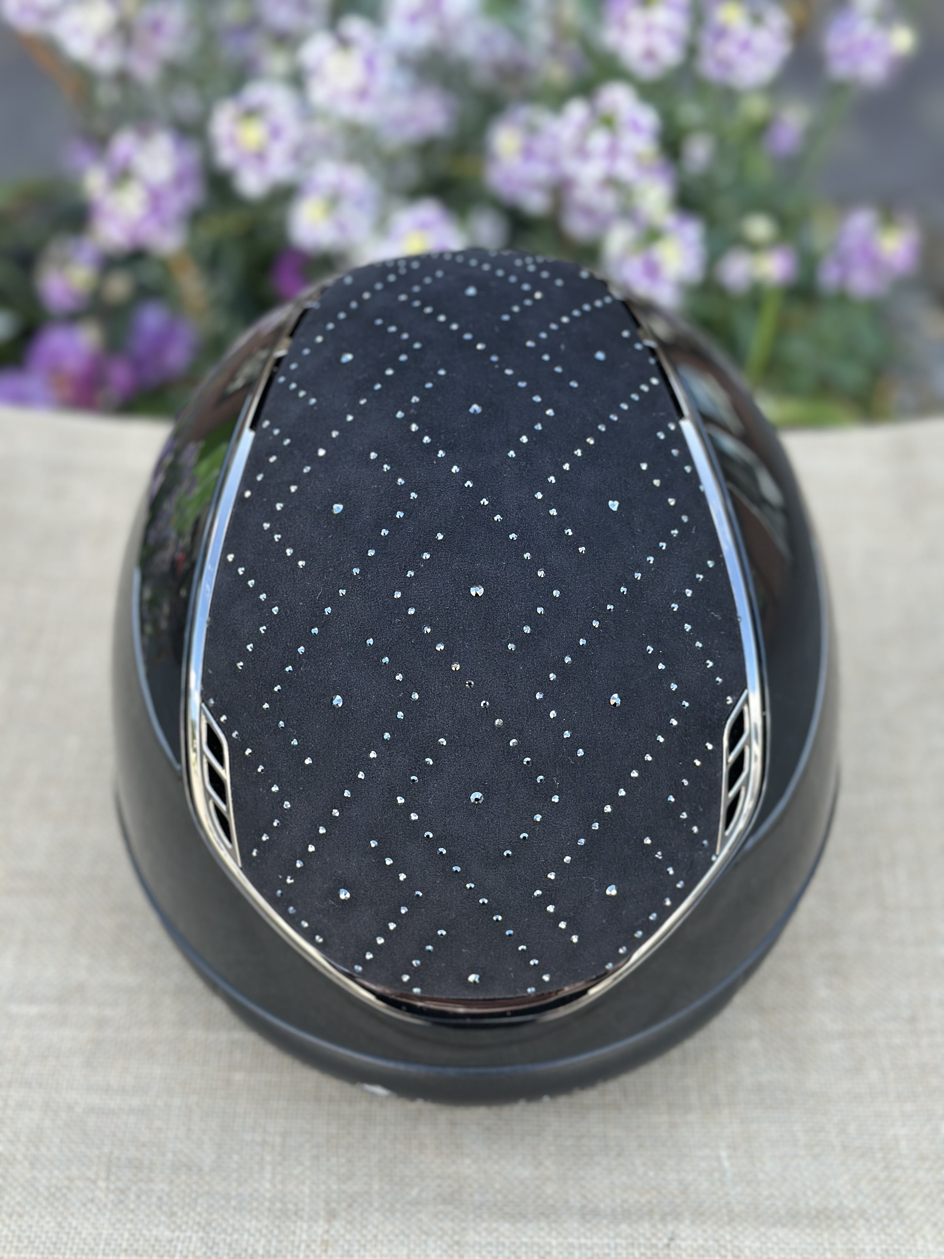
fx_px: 1745
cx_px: 472
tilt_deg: -41.3
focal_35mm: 48
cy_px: 630
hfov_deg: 30.3
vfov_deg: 39.7
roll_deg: -0.7
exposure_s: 1/365
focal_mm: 6.86
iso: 80
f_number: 1.78
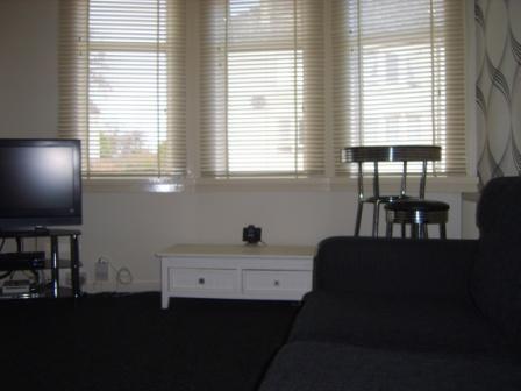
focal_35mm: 38
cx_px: 260
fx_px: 572
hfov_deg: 49.0
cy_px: 196
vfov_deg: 37.7
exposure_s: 1/30
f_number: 2.8
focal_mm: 7.8
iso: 50
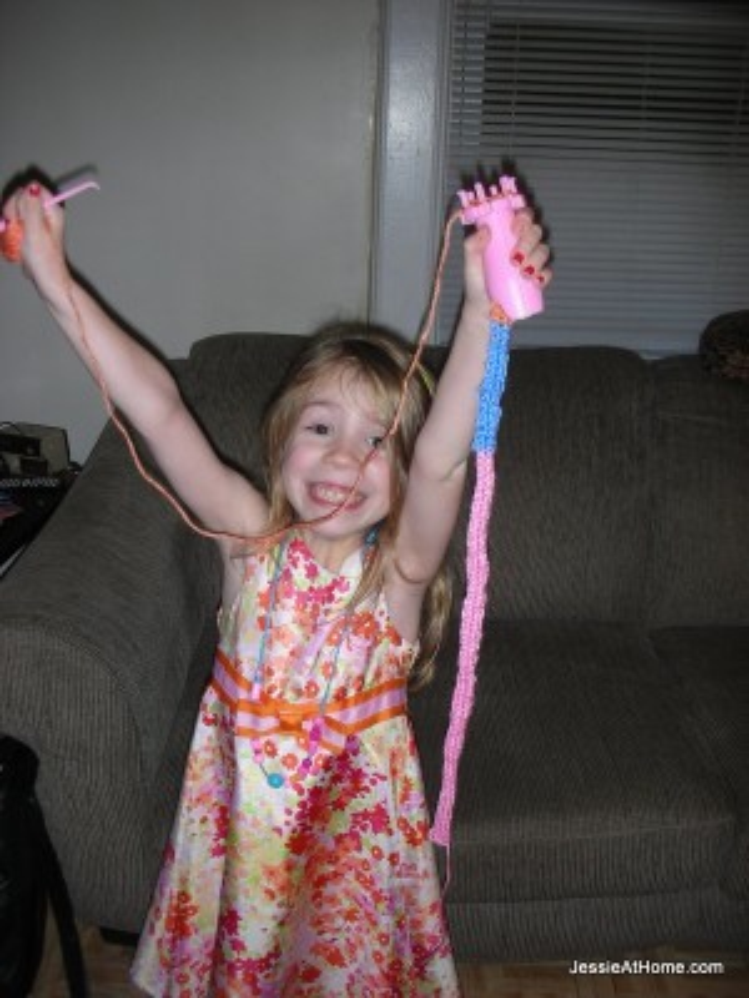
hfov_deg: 40.7
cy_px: 499
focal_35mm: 35
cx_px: 374
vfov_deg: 52.6
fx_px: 1010
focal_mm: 5.8
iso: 50
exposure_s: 1/60.1
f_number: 3
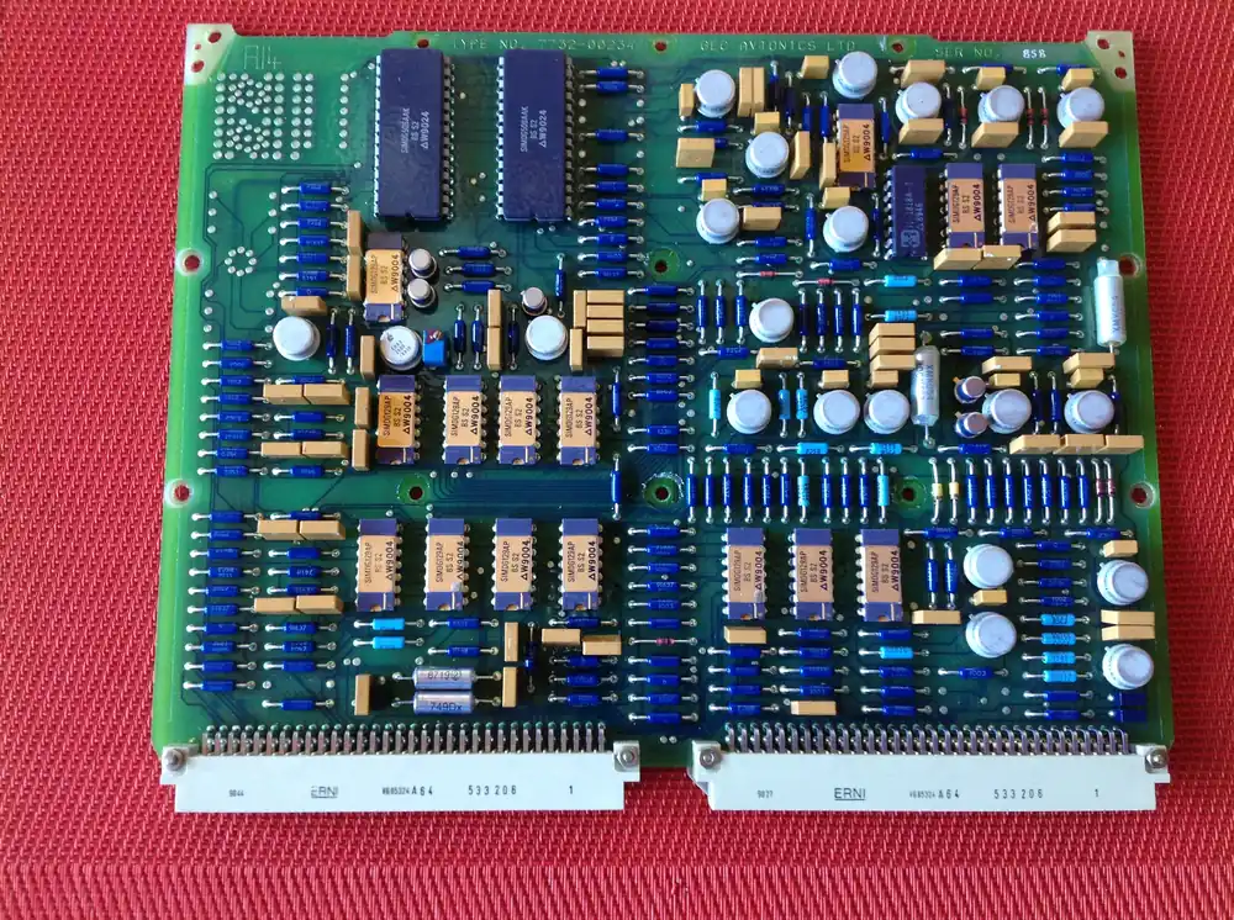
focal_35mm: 35
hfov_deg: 52.7
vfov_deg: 40.6
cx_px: 617
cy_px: 460
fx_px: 1245
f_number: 2.4
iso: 100
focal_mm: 4.28
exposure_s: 1/15
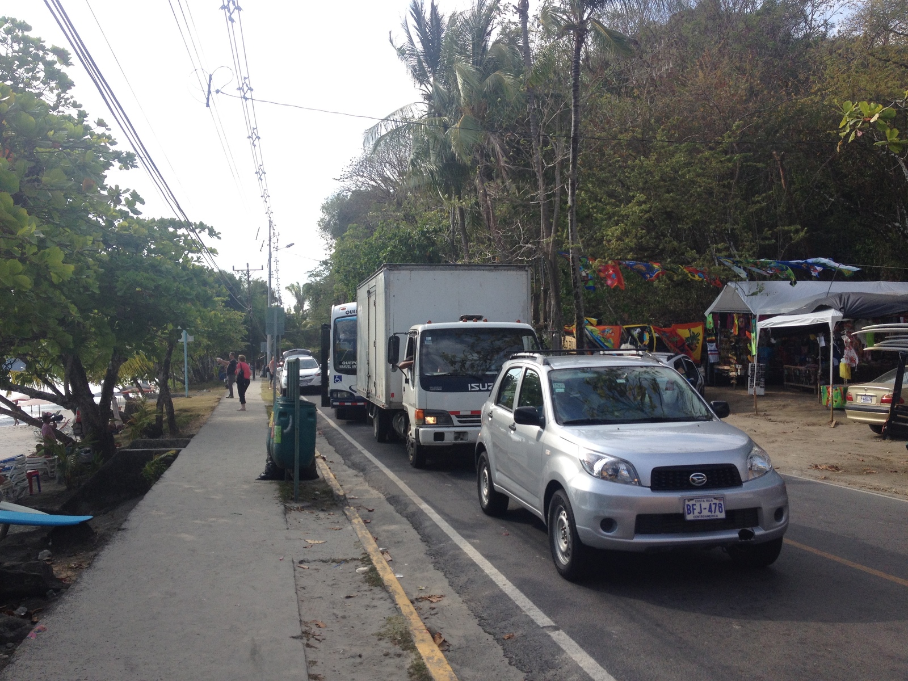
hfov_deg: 52.6
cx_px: 454
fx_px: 918
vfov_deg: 40.7
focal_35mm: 35
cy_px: 340
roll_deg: +0.5
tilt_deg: -1.7
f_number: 2.4
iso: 50
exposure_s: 1/1284
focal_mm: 4.28
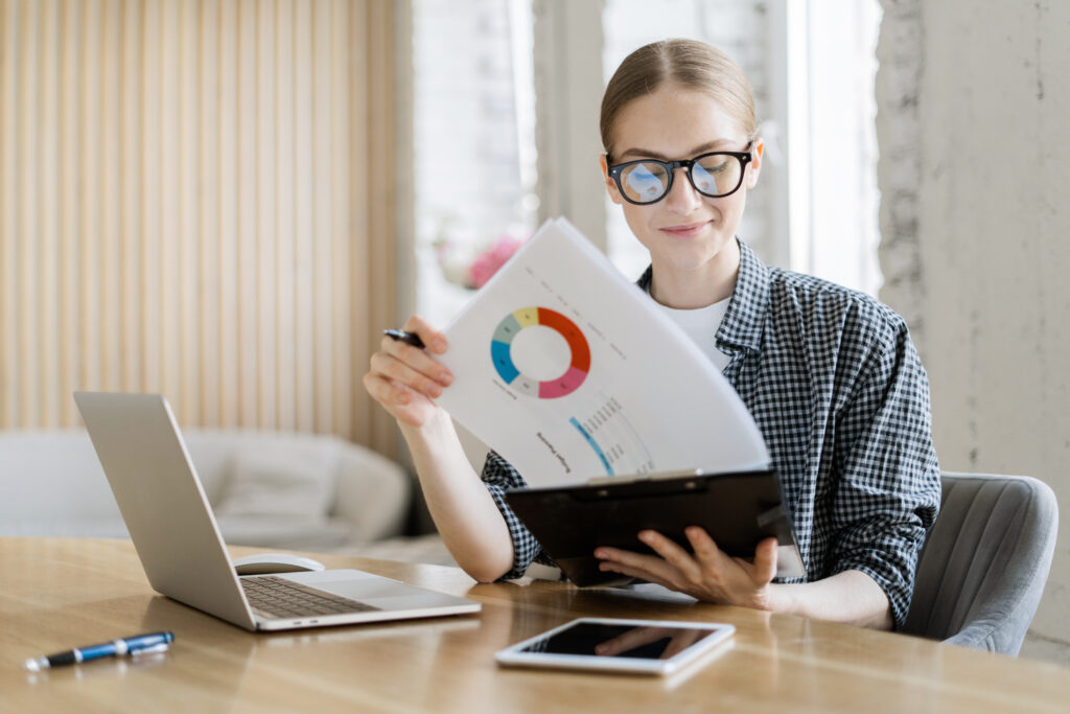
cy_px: 357
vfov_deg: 27.0
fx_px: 1486
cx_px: 535
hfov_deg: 39.6
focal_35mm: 50
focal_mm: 50
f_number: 2
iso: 320
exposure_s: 1/160
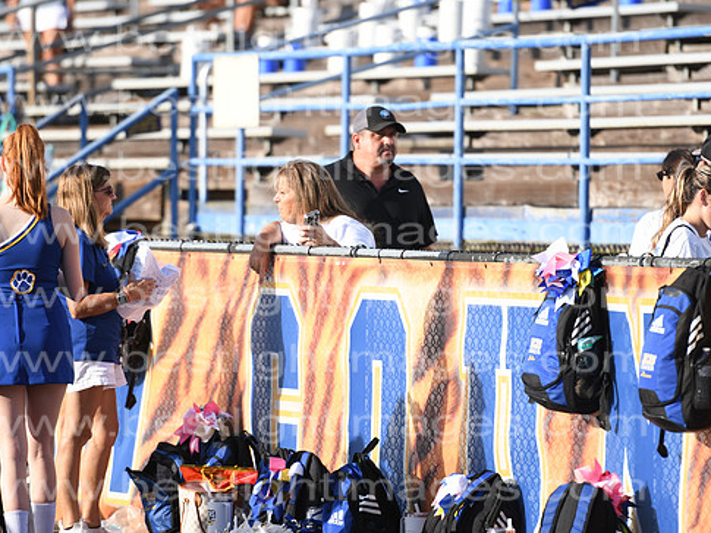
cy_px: 266
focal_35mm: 345
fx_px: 7088
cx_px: 314
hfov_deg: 5.7
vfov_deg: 4.3
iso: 200
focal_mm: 200
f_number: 4
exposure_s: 1/2000
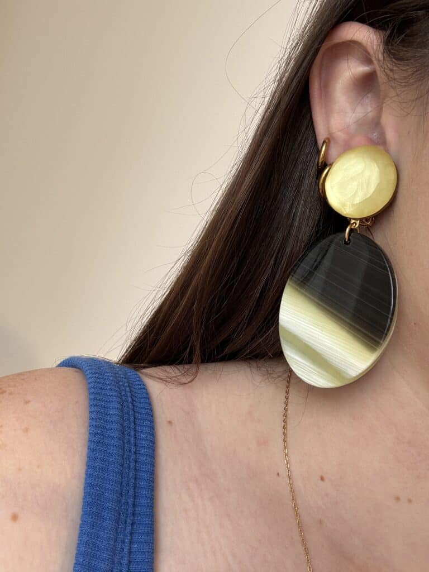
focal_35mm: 30
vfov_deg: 60.0
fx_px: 496
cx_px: 214
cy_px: 286
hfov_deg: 46.8
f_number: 1.9
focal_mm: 2.69
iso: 32
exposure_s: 1/100
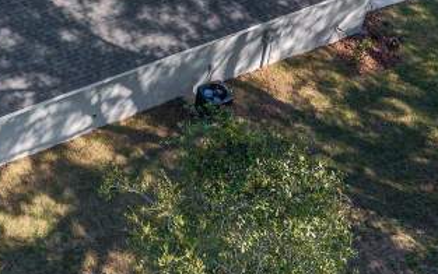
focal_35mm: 65
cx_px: 91
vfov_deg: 18.6
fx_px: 776
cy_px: -81
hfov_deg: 30.8
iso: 310
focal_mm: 8.67
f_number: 1.8
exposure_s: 1/2000
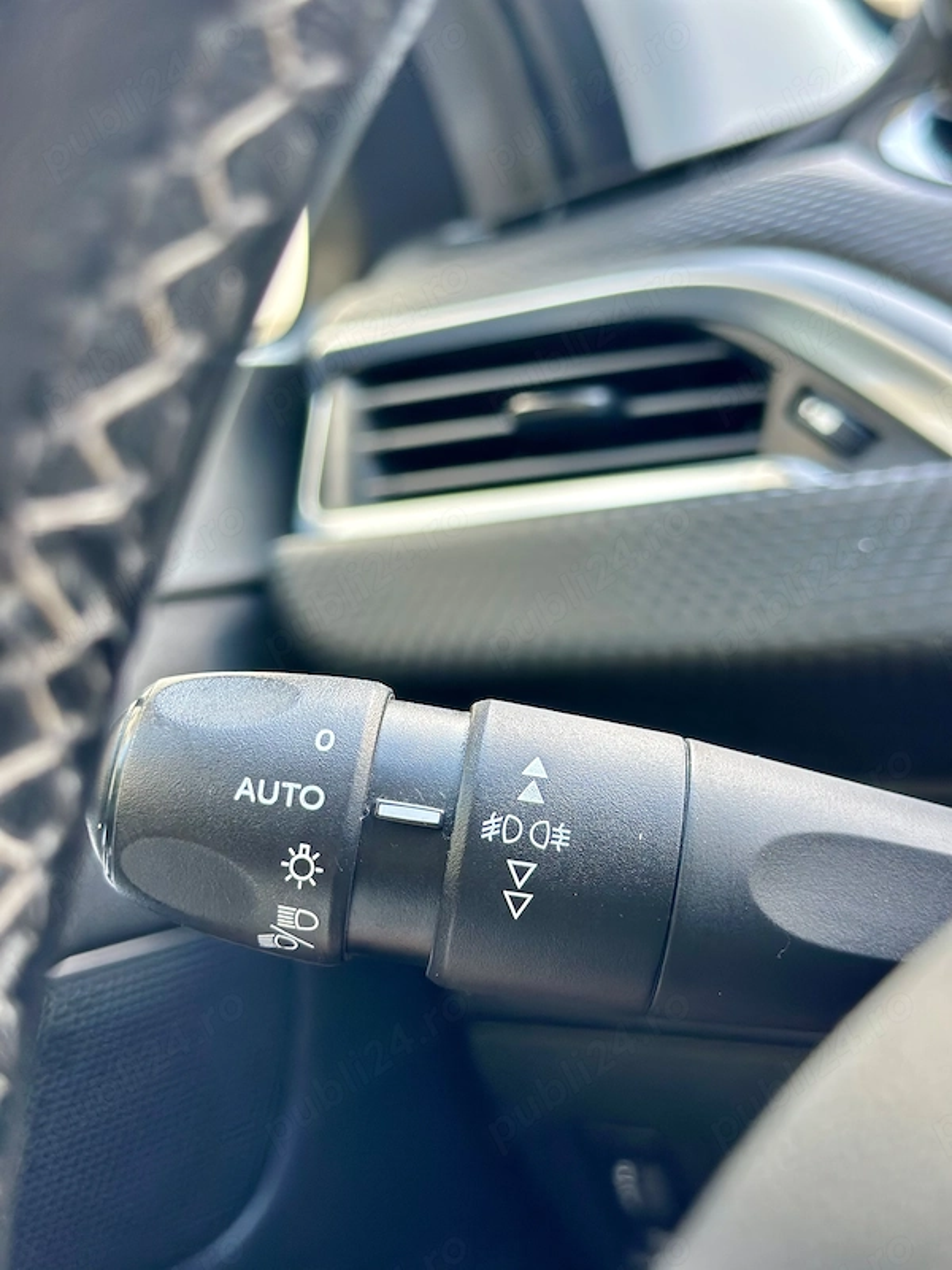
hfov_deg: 30.3
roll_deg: +8.0
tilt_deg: -9.3
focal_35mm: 48
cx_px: 476
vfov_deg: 39.7
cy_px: 635
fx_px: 1760
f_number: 1.78
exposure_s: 1/171
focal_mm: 6.86
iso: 125
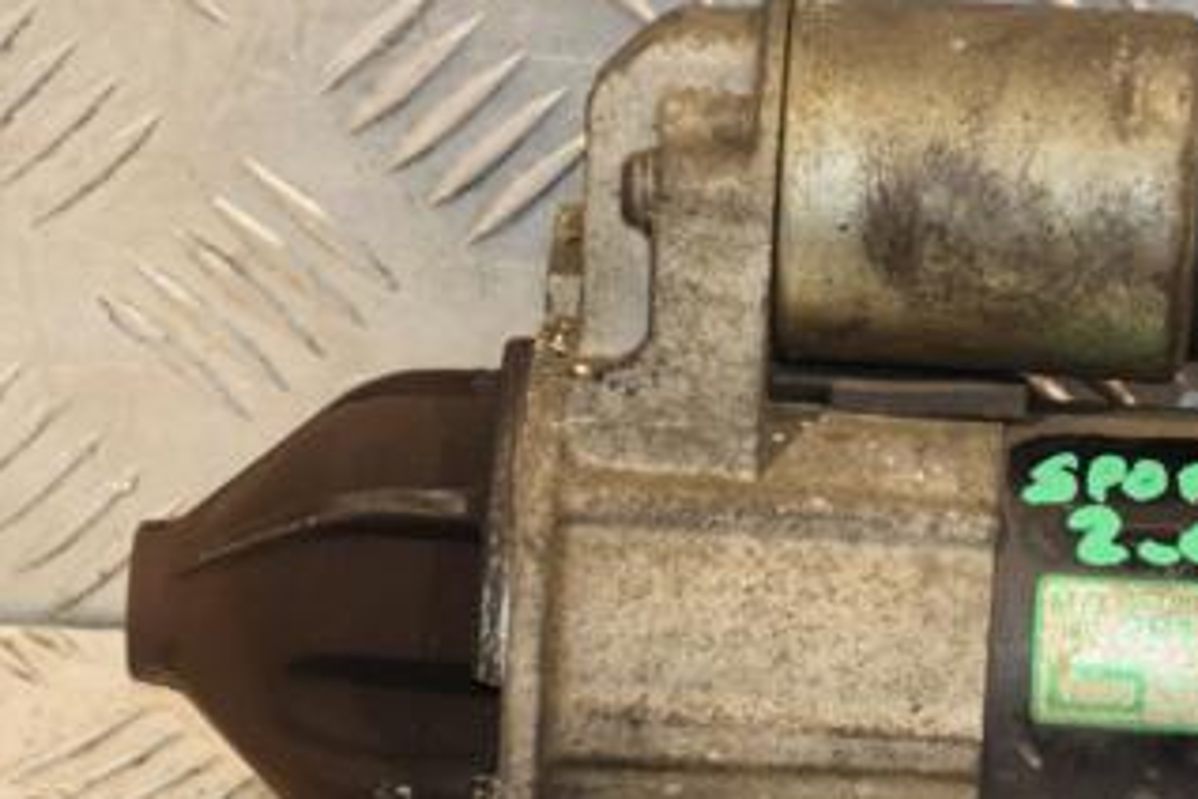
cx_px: 878
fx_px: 9881
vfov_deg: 4.6
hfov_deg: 6.9
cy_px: 603
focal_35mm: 297
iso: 800
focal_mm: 105
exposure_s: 1/160
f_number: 5.6
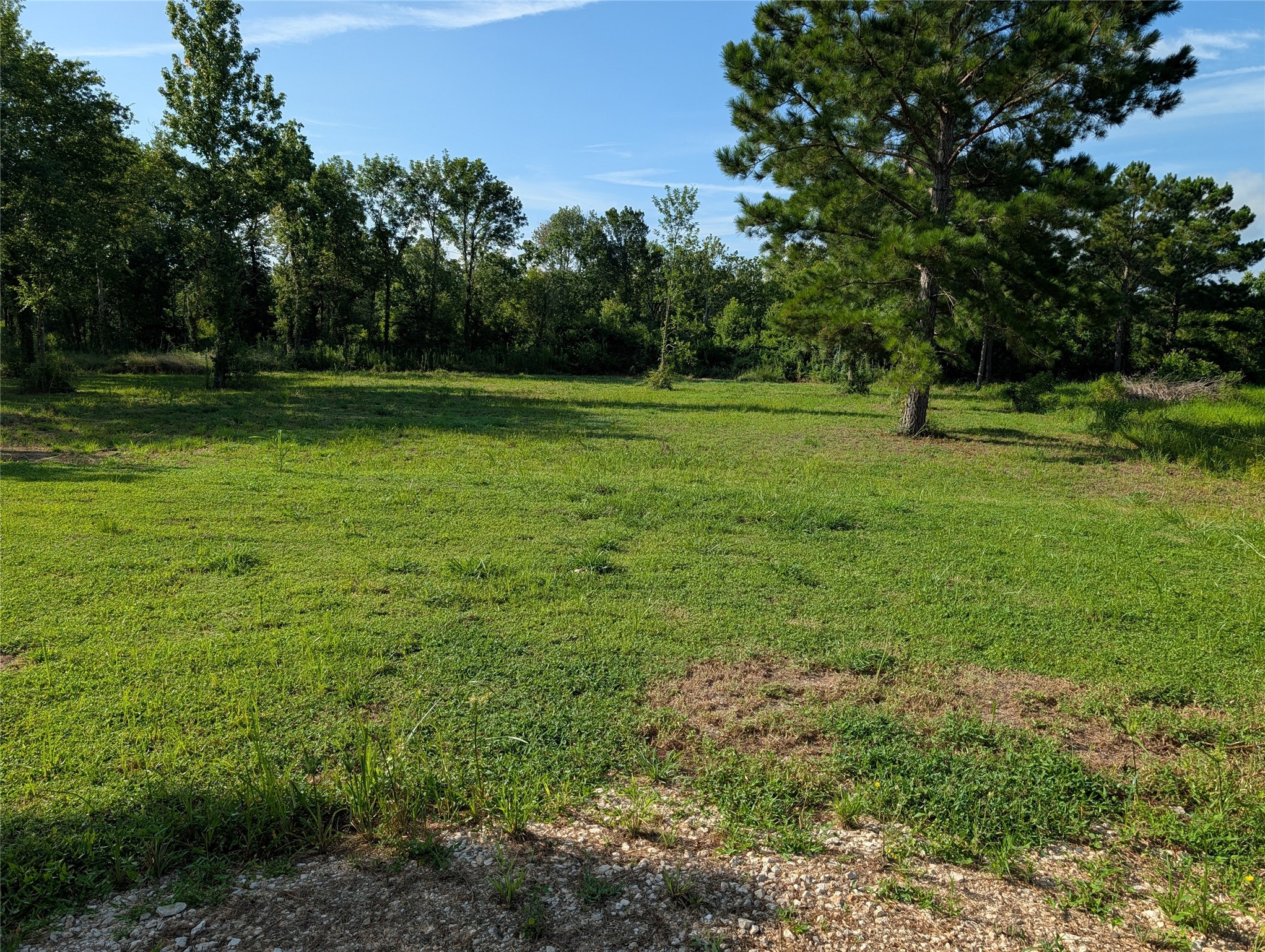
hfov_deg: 71.5
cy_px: 476
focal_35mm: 24
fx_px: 878
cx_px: 632
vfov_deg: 56.9
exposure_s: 1/1081
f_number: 1.68
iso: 21
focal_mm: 6.9
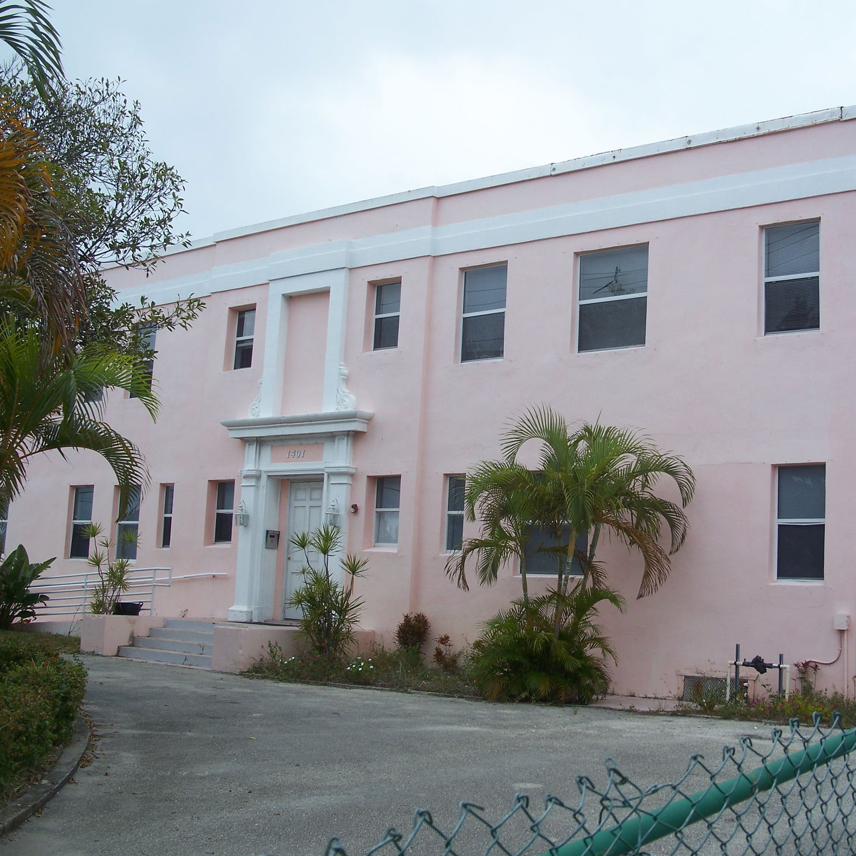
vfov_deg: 38.3
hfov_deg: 38.2
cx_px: 506
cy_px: 425
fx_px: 1231
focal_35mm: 44
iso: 64
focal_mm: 7.8
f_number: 2.8
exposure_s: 1/640
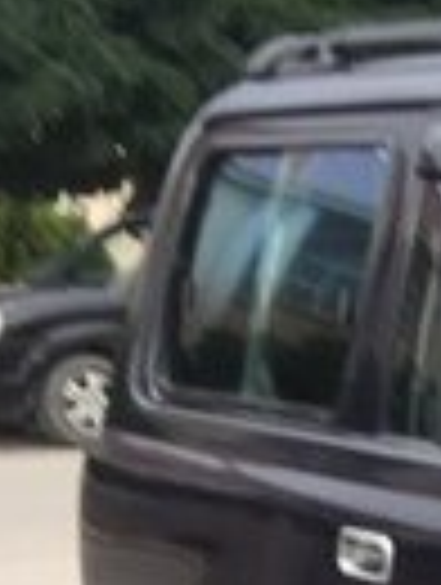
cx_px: 1228
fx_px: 2489
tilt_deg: -19.2
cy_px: 1006
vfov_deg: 12.4
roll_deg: -1.9
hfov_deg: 8.7
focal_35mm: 147
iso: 32
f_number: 2.2
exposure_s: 1/107
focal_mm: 4.15
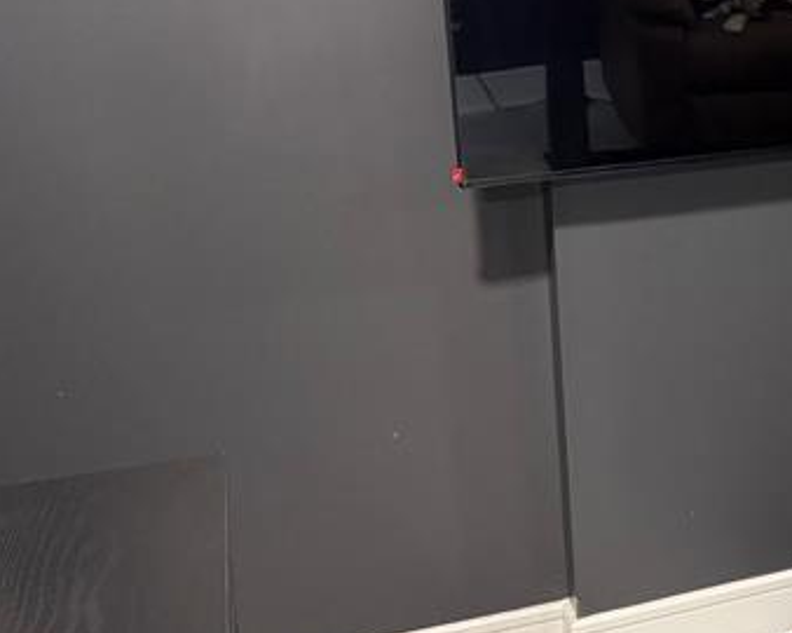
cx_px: 1143
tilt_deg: -9.7
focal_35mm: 71
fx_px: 1663
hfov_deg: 22.6
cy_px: 98
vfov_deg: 21.2
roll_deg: +0.2
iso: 500
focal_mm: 6.76
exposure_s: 1/60
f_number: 1.78
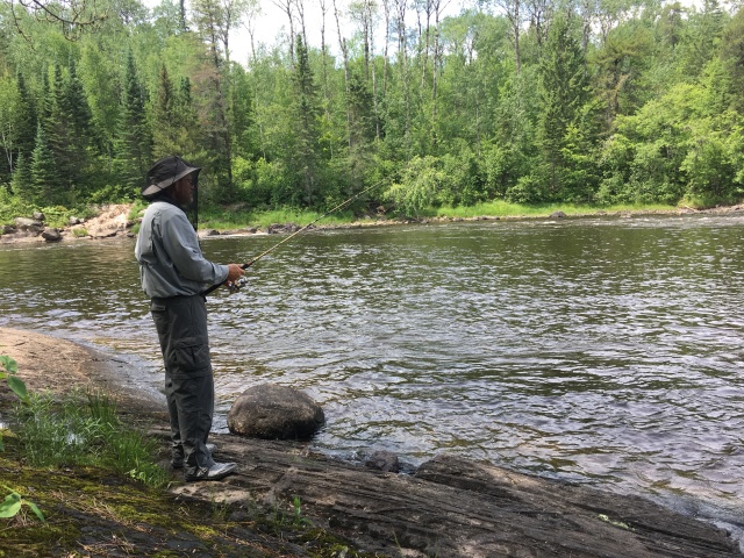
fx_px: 623
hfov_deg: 61.7
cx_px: 372
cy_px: 279
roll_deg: +2.6
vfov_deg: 48.2
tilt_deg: -6.6
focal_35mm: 29
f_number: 2.2
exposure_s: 1/334
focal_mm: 4.15
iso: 25
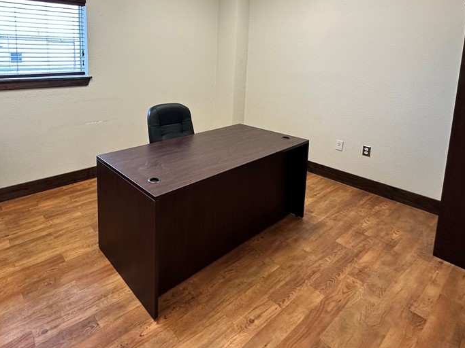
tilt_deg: -6.8
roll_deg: -0.5
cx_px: 161
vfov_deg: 60.4
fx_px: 282
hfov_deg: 76.9
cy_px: 92
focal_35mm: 21
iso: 160
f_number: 2.2
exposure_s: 1/120
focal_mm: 2.22
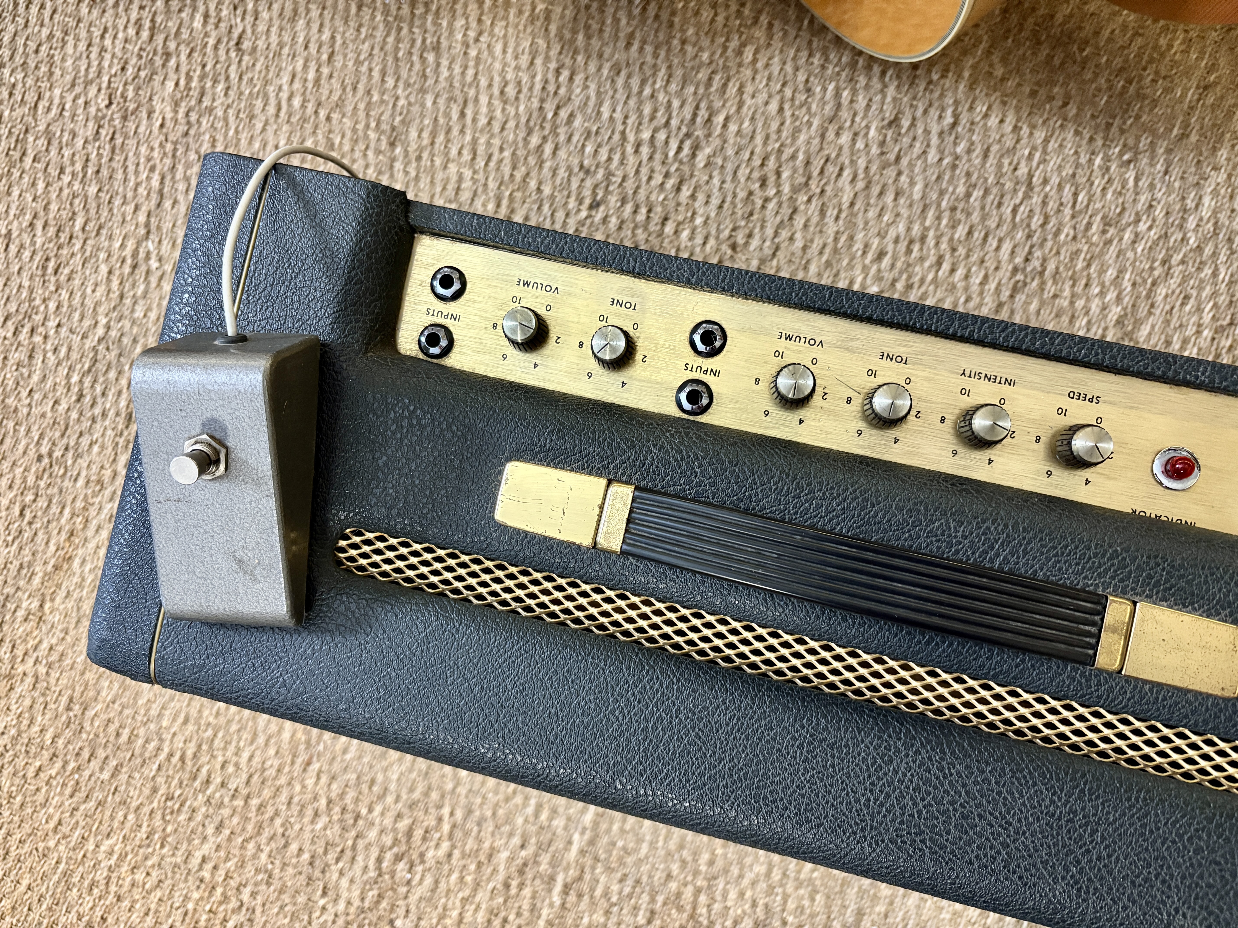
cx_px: 619
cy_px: 464
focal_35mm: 26
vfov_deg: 53.1
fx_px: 930
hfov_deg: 67.3
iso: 500
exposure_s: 1/51
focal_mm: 5.96
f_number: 1.6
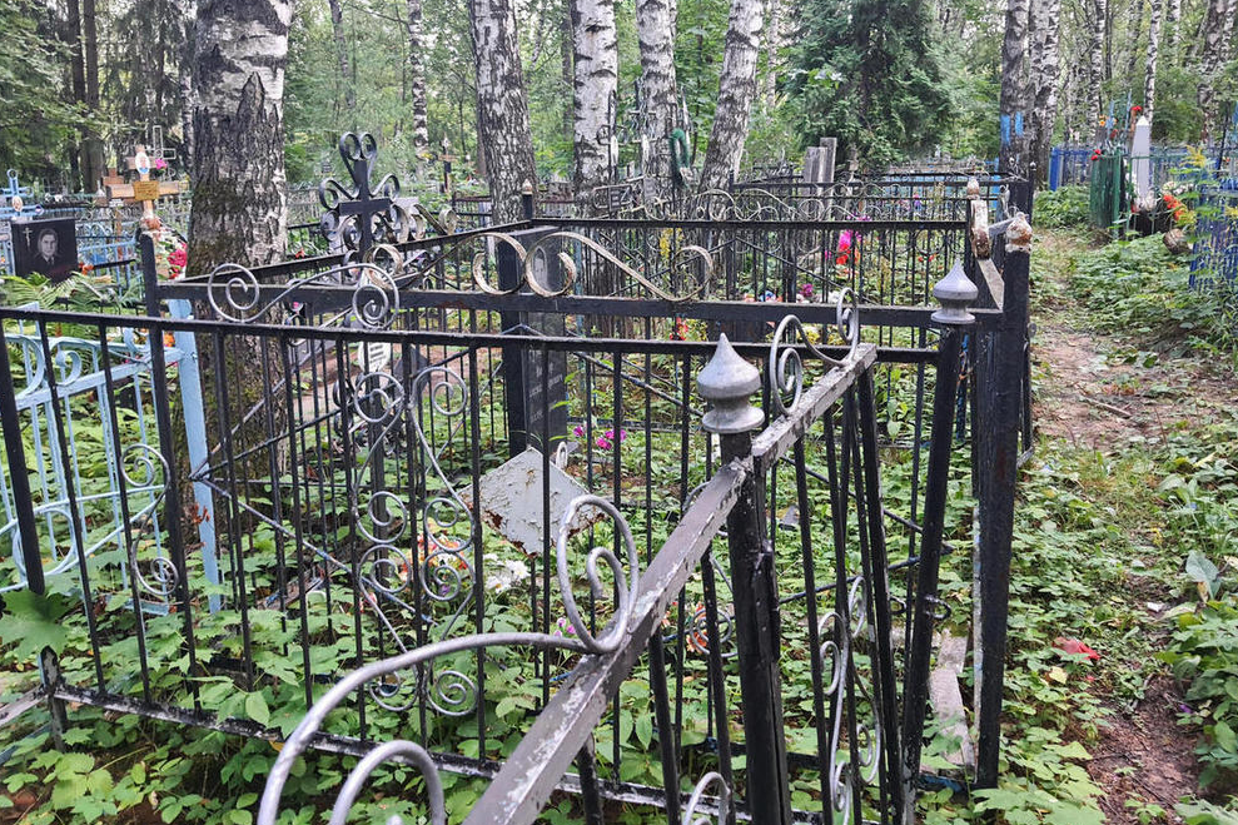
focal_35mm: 28
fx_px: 963
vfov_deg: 46.2
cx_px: 636
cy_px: 352
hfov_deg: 65.5
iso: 200
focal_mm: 4.32
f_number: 1.7
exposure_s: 1/100
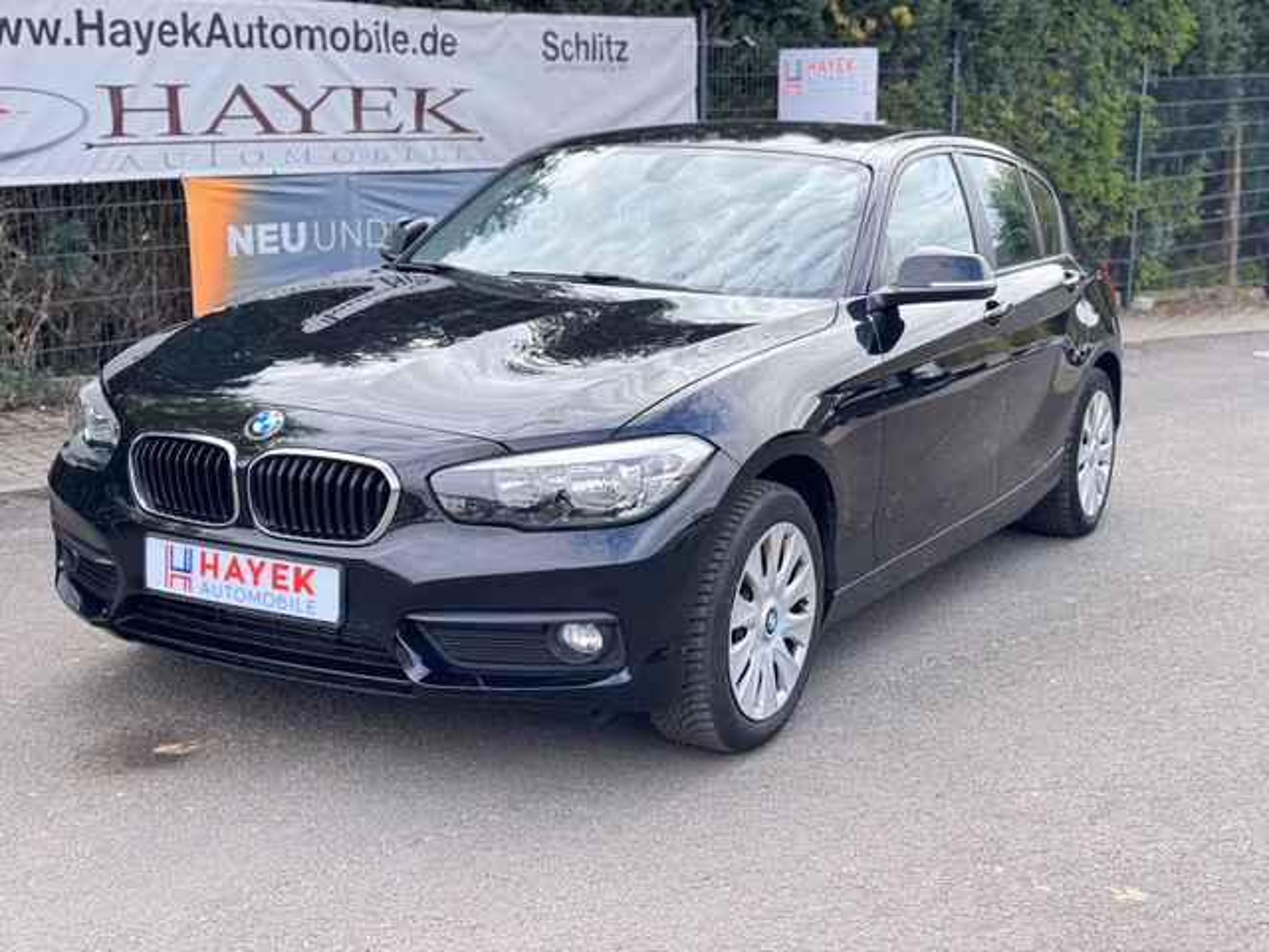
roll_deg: +0.6
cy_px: 476
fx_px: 1760
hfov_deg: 39.7
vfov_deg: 30.3
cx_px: 634
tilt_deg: -13.1
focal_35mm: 48
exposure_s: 1/563
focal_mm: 6.76
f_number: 1.78
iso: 64
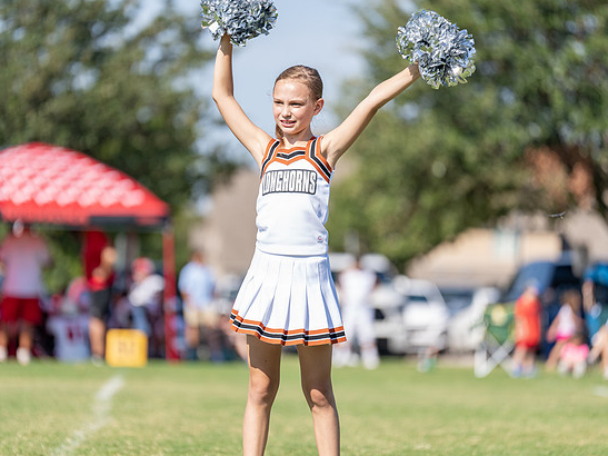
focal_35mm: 222
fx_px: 3898
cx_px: 291
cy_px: 228
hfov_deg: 8.9
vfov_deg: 6.7
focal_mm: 200
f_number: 2.8
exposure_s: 1/1250
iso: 125
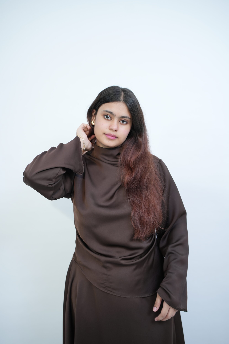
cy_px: 172
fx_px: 343
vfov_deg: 53.1
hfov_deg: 36.9
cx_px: 113
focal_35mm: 36
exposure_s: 1/200
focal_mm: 35
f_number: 2.5
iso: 400
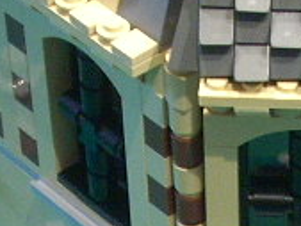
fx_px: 1949
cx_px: 283
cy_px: 402
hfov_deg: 8.8
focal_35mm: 224
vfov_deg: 6.5
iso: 200
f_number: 2.8
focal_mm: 6.2
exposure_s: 1/5.7
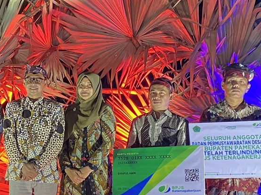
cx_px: 29
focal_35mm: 84
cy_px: 113
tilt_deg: +3.3
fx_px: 633
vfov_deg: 17.6
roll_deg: -1.4
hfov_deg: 22.7
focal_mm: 4.25
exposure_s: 1/50
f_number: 1.8
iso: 320
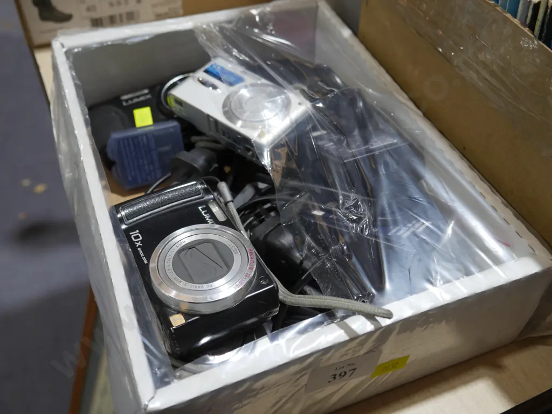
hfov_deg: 46.8
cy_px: 207
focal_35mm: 40
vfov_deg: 36.0
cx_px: 276
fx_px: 638
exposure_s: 1/60
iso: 250
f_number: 4.4
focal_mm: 20
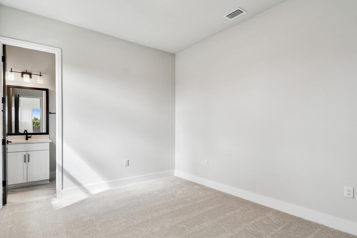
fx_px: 178
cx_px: 179
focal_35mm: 18
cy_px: 130
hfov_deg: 90.0
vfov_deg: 67.2
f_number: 7.1
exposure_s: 1/15
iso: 100
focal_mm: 10
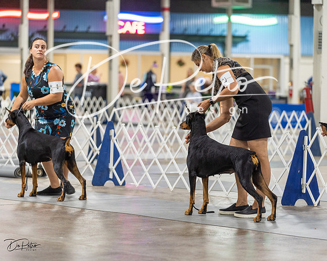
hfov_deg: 14.0
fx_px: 1329
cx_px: 164
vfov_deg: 11.2
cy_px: 130
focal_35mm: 137
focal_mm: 122
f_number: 2.8
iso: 2000
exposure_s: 1/160
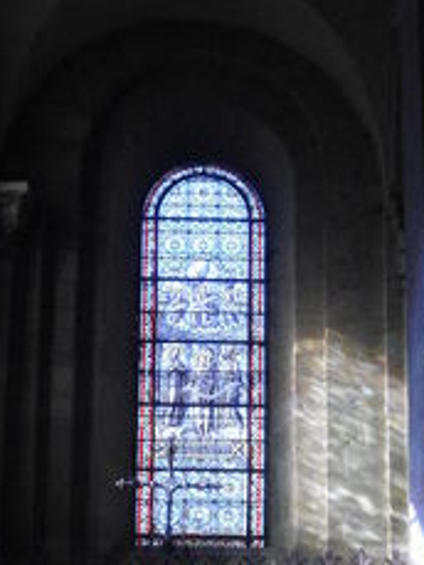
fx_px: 1566
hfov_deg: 15.4
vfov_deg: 20.4
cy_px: 348
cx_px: 200
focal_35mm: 96
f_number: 3.7
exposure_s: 1/80
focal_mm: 9.3
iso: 200
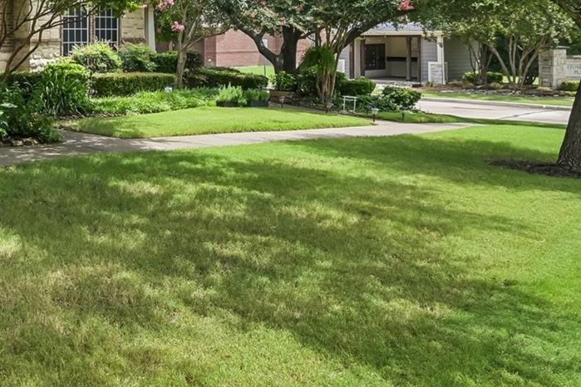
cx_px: -147
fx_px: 662
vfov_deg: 30.5
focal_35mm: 41
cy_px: 9
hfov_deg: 35.2
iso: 250
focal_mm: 14
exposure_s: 1/250
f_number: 9
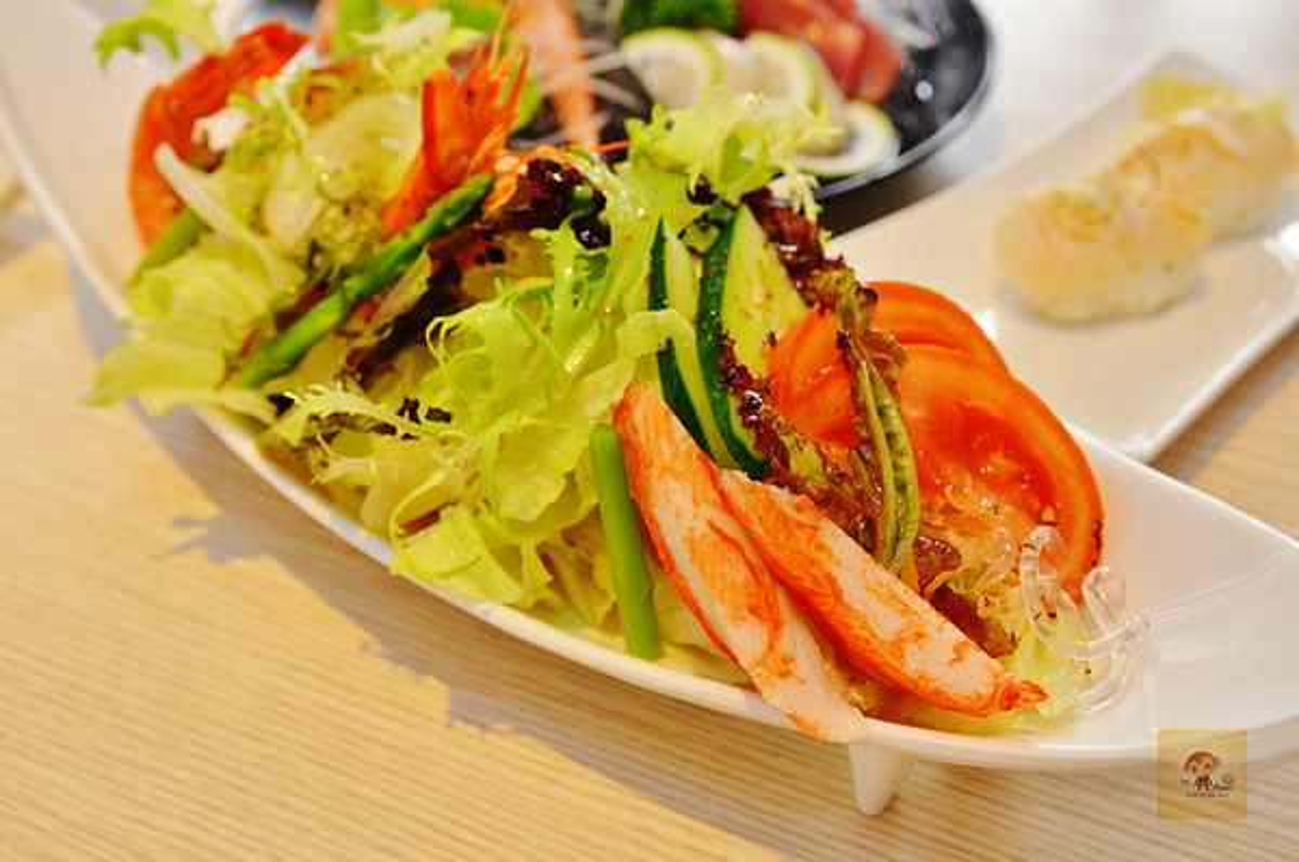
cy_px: 431
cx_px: 650
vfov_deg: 28.0
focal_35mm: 48
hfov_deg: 41.2
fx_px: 1729
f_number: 5.6
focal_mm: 32
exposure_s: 1/125
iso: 800
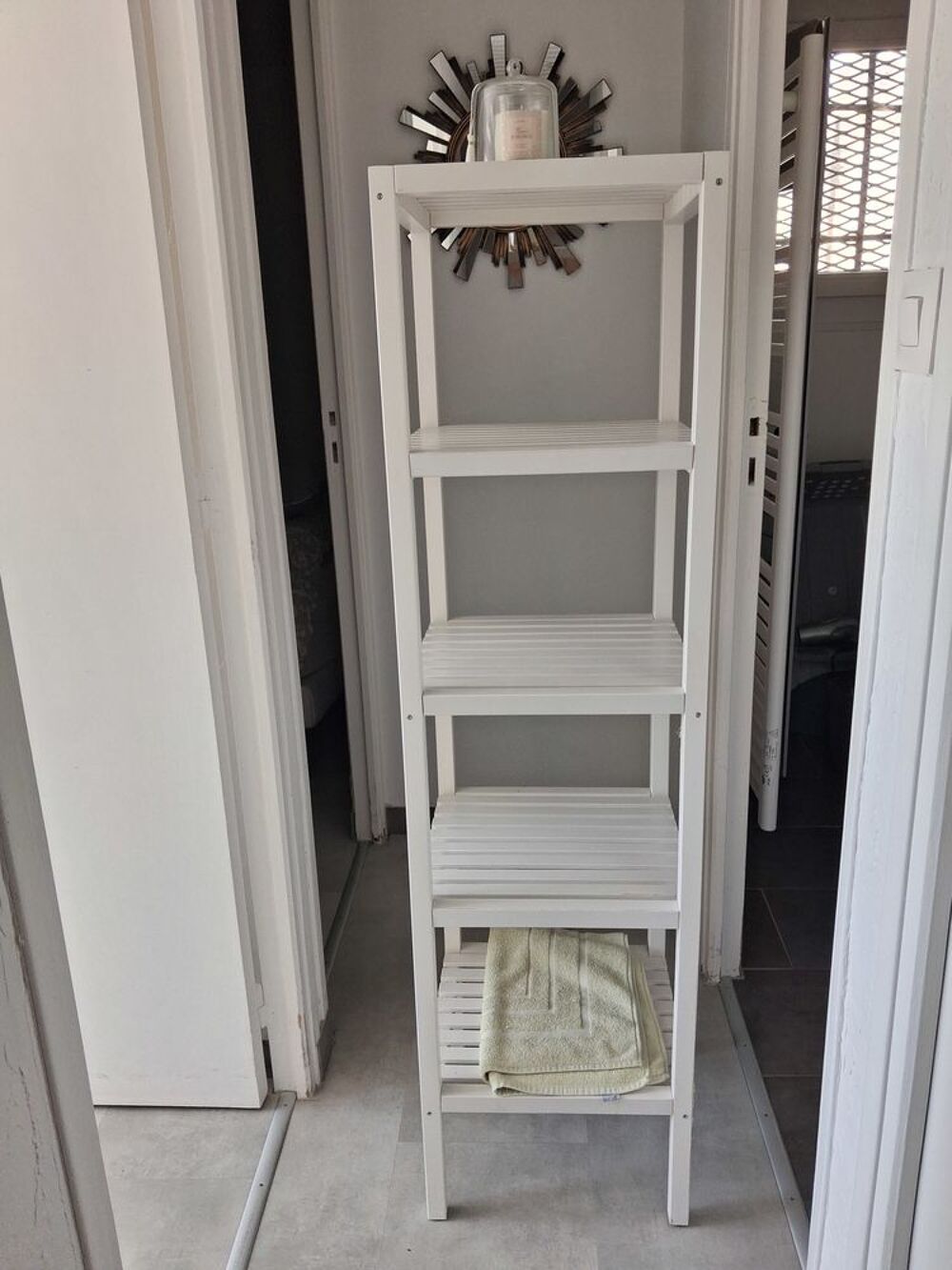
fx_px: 990
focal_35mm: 27
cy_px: 635
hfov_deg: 51.4
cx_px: 476
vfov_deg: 65.3
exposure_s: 1/100
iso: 125
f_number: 1.8
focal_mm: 4
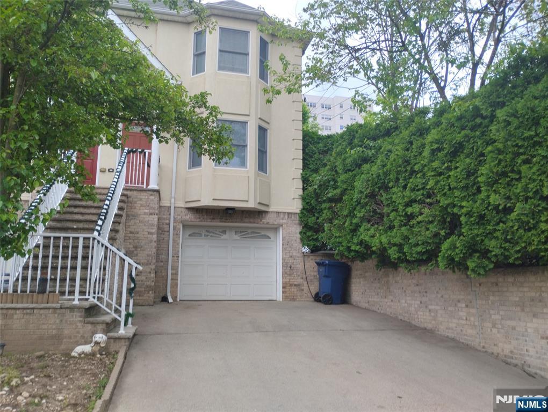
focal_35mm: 28
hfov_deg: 63.4
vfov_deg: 49.9
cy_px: 206
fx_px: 444
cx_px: 274
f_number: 1.8
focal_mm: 4.26
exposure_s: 1/314
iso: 100
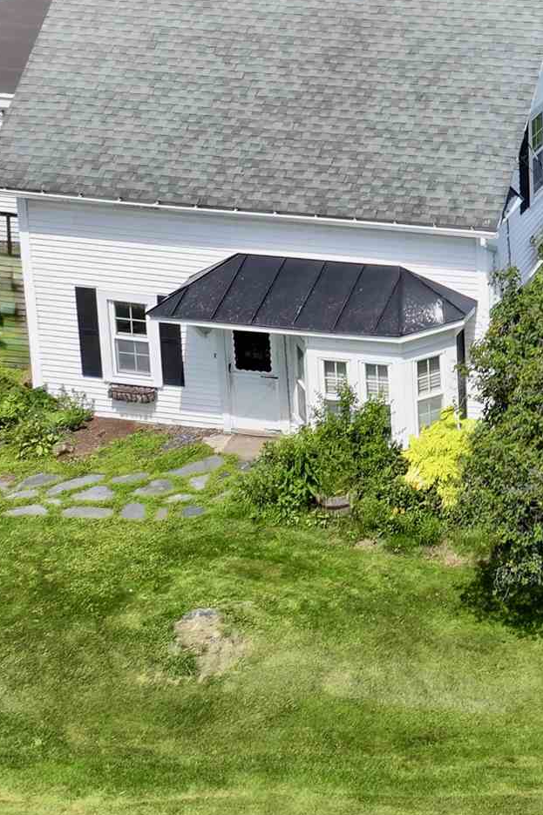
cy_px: -97
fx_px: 1856
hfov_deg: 14.4
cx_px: 1019
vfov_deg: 23.2
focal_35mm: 82
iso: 100
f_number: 2.8
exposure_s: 1/1600
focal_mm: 12.29
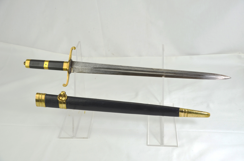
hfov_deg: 42.4
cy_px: 80
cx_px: 122
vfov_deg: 28.8
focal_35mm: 46
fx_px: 315
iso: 200
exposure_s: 1/160
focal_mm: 31
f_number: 6.3
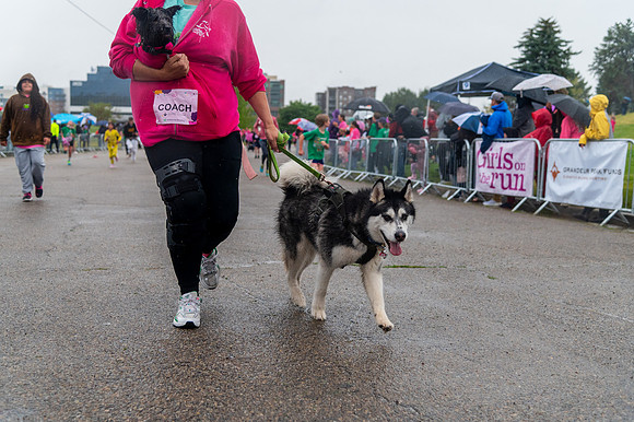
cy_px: 211
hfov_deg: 42.8
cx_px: 317
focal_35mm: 46
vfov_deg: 29.2
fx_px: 810
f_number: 4
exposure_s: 1/3200
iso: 1600
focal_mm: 46
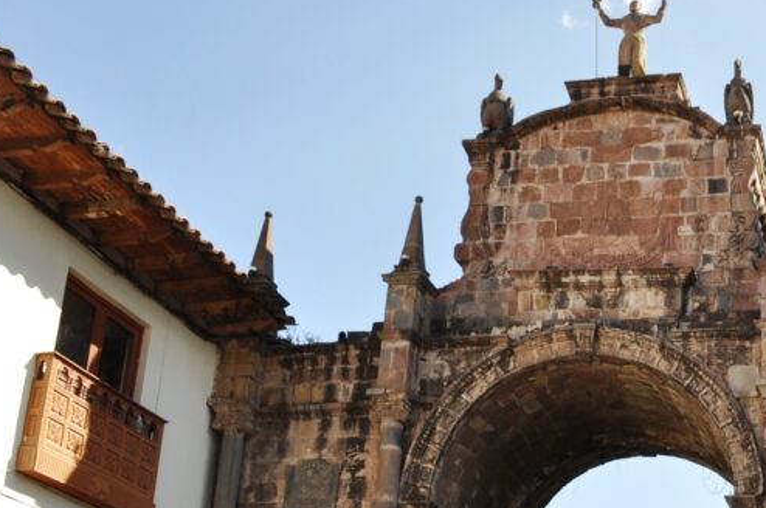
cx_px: 747
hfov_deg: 33.0
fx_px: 1190
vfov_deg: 23.2
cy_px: 494
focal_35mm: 56
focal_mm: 18
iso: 200
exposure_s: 1/250
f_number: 8
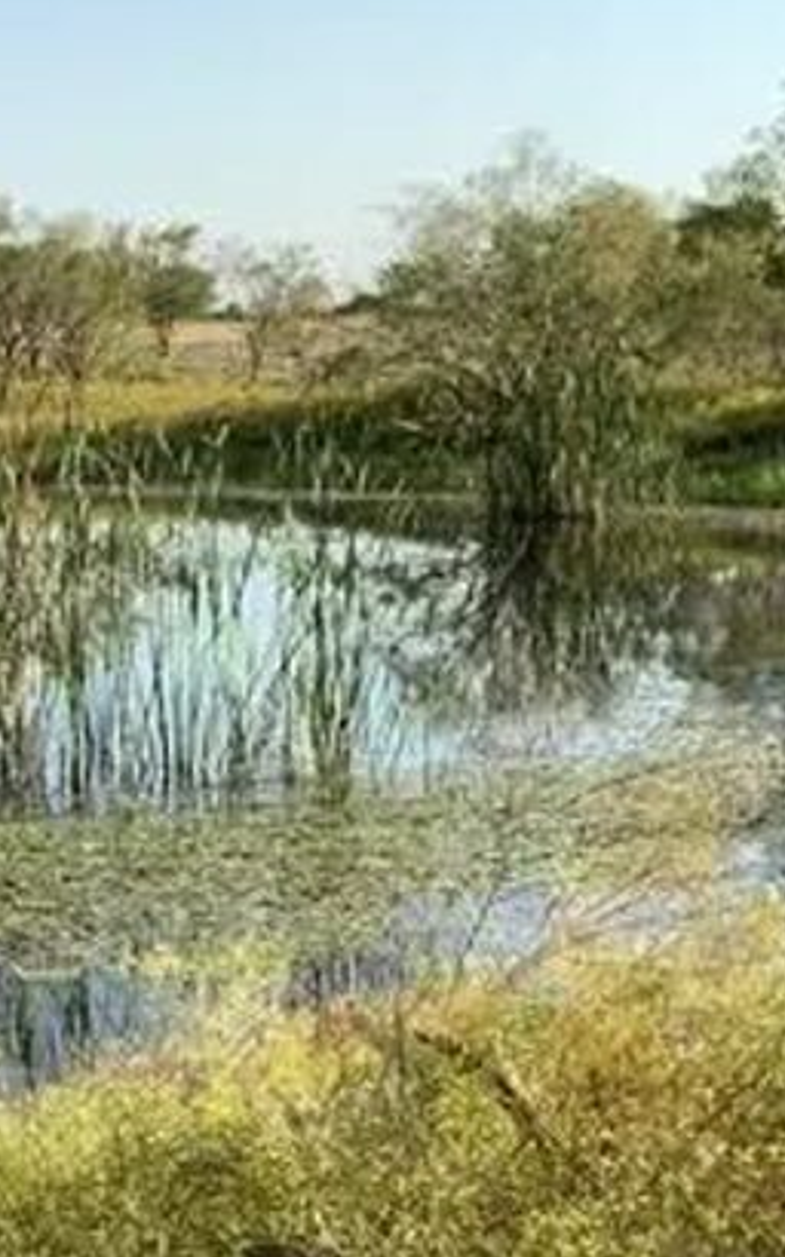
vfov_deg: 25.1
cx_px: -172
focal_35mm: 82
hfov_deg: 15.3
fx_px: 2809
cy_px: 871
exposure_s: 1/691
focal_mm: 3.3
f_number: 2.4
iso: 25
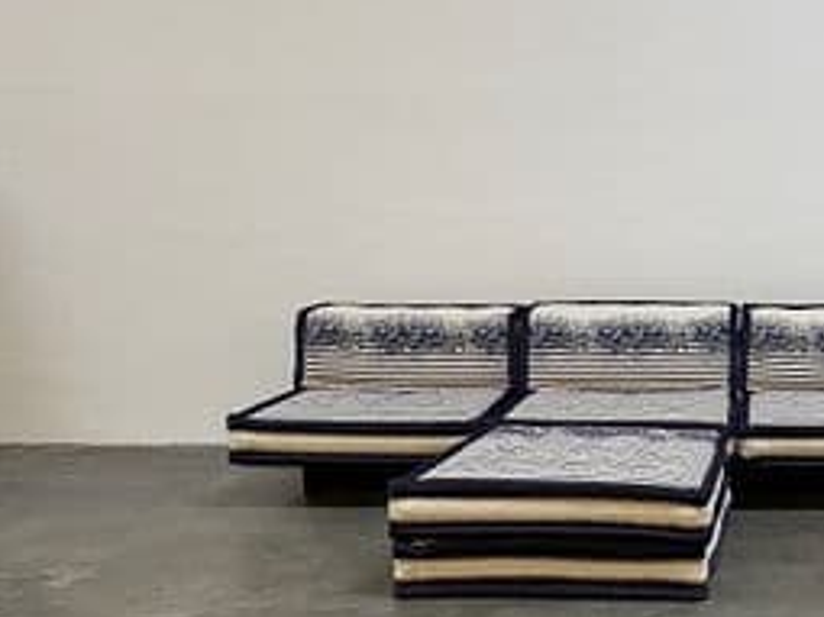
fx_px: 1118
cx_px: 753
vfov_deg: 30.6
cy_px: 415
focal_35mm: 47
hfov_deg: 37.6
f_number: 1.78
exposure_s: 1/120
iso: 125
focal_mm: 6.76
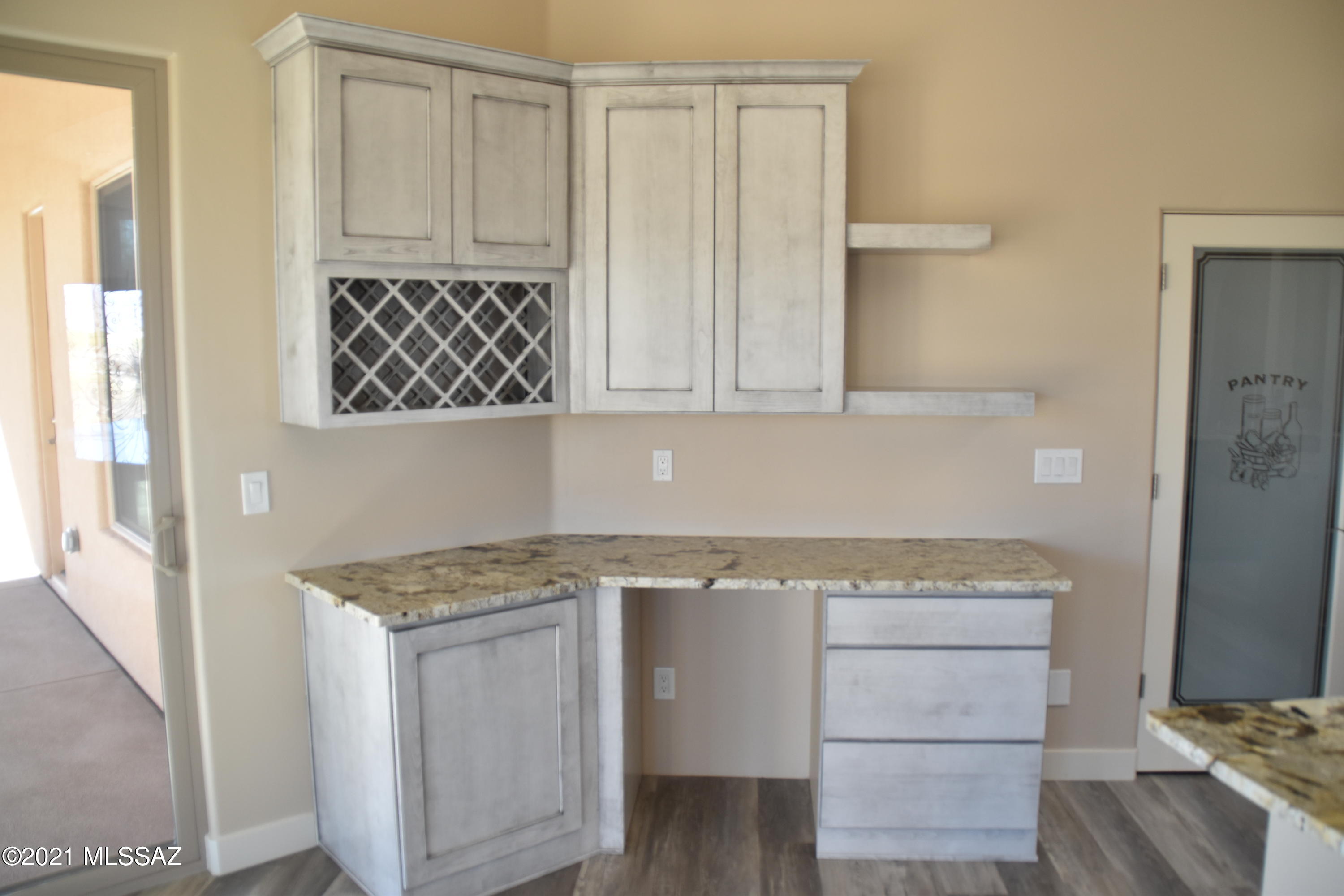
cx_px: 672
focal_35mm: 27
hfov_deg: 67.4
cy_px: 448
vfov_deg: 47.9
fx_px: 1008
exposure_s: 1/100
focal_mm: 18
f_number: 5
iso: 400
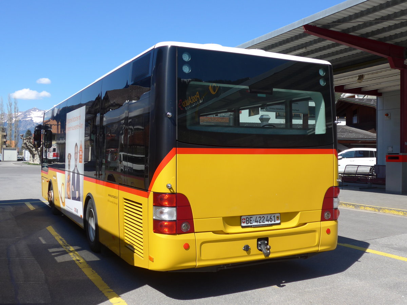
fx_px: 459
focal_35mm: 39
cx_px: 204
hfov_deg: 47.9
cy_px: 152
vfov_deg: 36.8
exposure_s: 1/1600
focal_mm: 8
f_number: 2.8
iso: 80
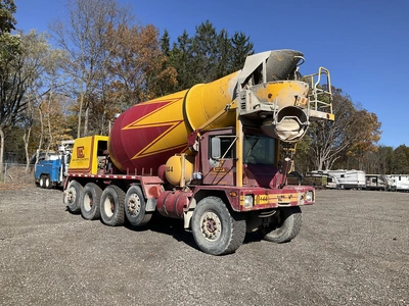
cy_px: 153
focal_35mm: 29
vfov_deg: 48.2
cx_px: 204
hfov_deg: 61.7
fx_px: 343
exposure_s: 1/1786
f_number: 1.8
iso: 25
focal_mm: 3
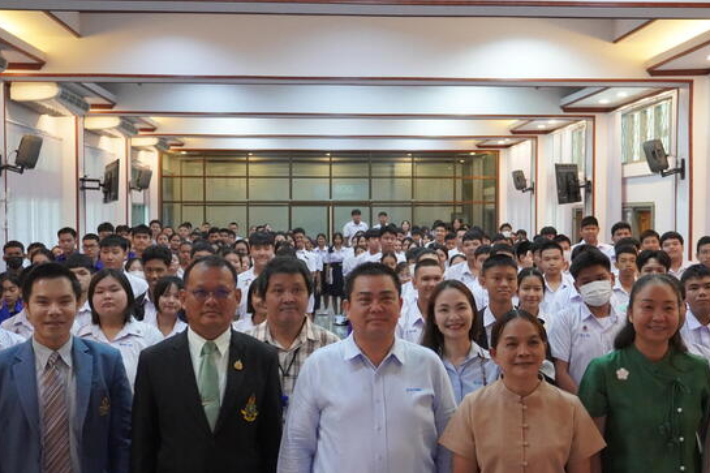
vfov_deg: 28.3
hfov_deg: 41.4
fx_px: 938
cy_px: 257
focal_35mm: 48
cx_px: 382
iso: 4000
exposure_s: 1/160
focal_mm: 27
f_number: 4.5
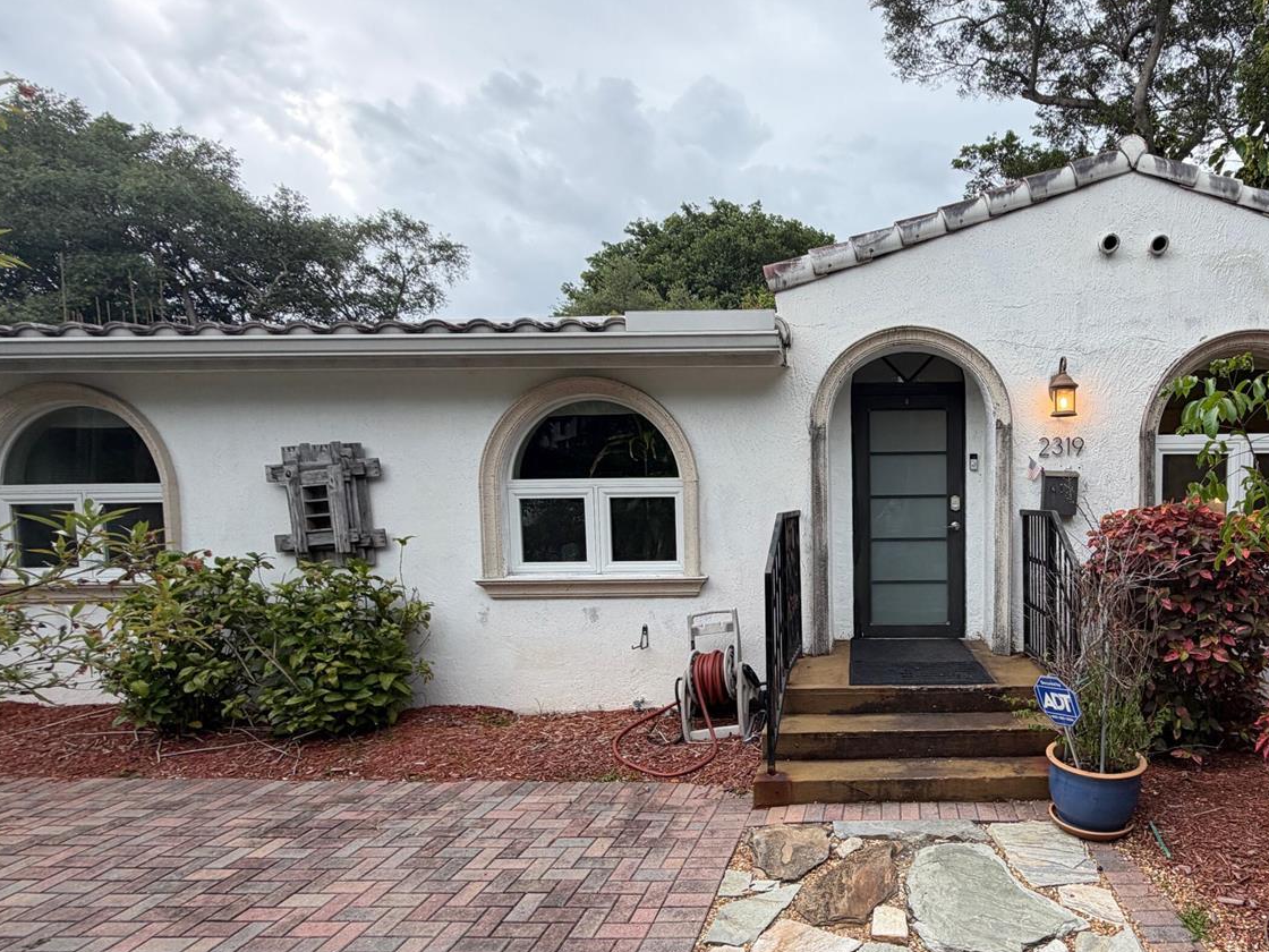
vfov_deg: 65.6
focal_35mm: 20
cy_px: 549
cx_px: 883
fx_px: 733
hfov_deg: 78.1
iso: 40
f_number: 2.2
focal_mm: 2.22
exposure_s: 1/159
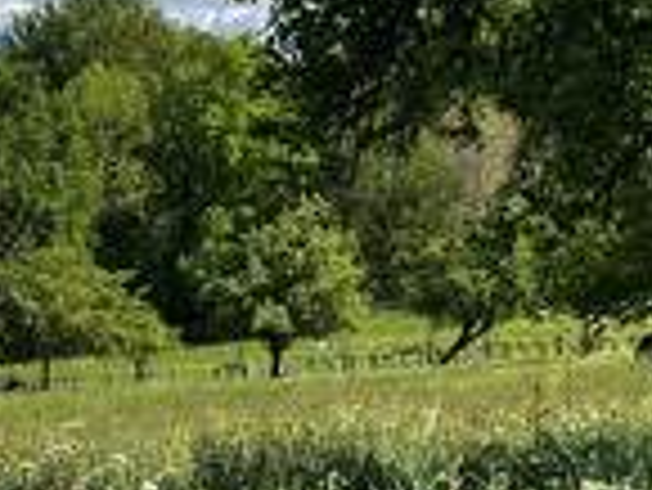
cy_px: 530
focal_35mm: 143
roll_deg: +1.4
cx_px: 157
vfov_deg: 10.3
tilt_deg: -5.4
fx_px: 2696
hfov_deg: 13.7
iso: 50
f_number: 1.6
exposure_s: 1/2755
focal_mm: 5.1
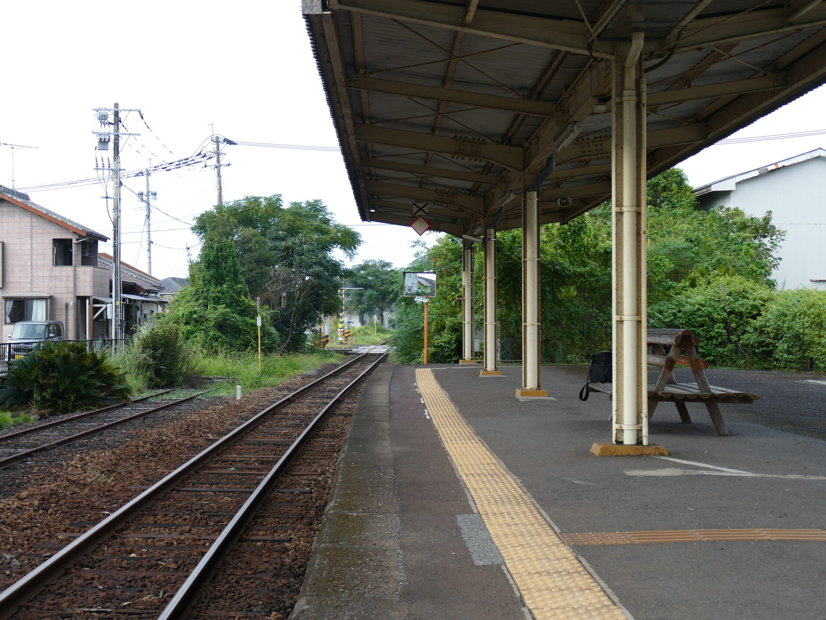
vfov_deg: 27.0
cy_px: 309
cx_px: 359
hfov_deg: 35.5
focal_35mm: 54
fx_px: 1288
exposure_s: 1/400
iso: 125
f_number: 3.3
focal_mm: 17.83
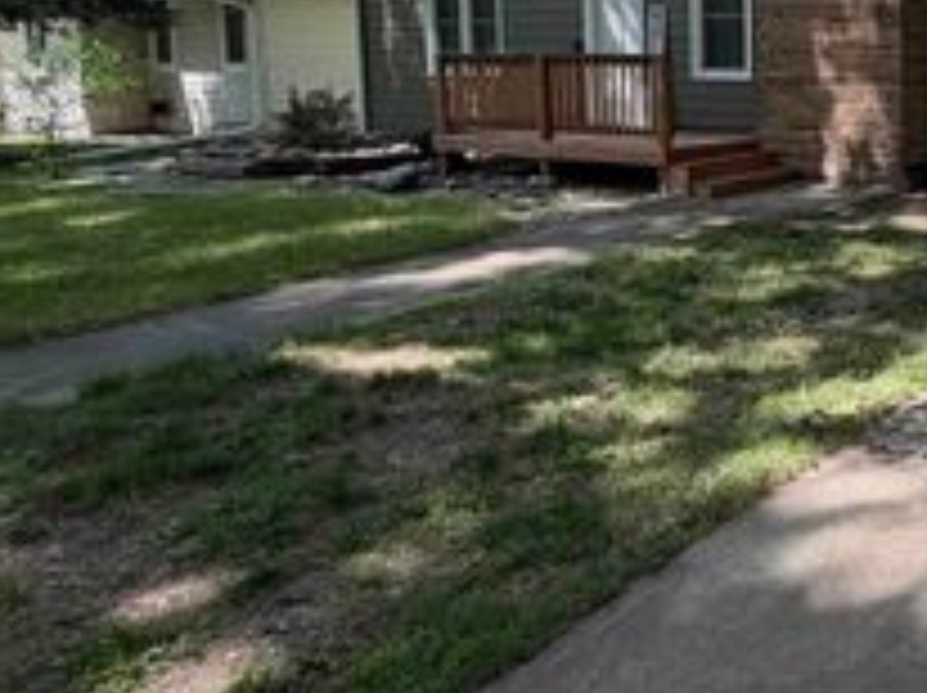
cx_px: 1044
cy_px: 142
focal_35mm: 34
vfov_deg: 40.1
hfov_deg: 41.6
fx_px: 909
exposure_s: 1/398
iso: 50
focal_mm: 2.22
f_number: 2.2
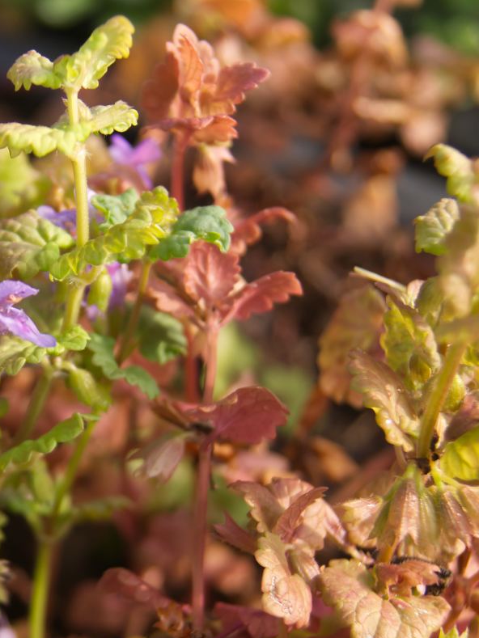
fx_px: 1415
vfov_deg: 25.4
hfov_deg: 19.0
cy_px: 323
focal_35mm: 77
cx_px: 71
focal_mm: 35
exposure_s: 1/400
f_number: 5.6
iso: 320
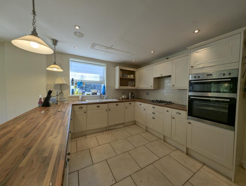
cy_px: 93
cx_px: 123
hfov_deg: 110.5
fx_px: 85
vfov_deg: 94.6
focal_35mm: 12
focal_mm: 2.23
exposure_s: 1/129
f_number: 1.95
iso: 40
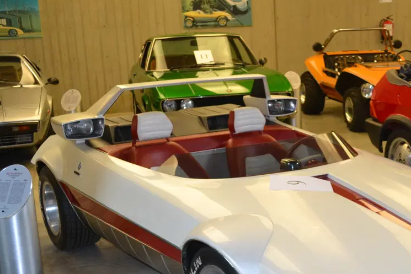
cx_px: 299
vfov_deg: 23.1
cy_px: 217
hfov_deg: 33.9
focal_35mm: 58
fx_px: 662
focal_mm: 24
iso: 1100
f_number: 4
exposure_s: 1/60
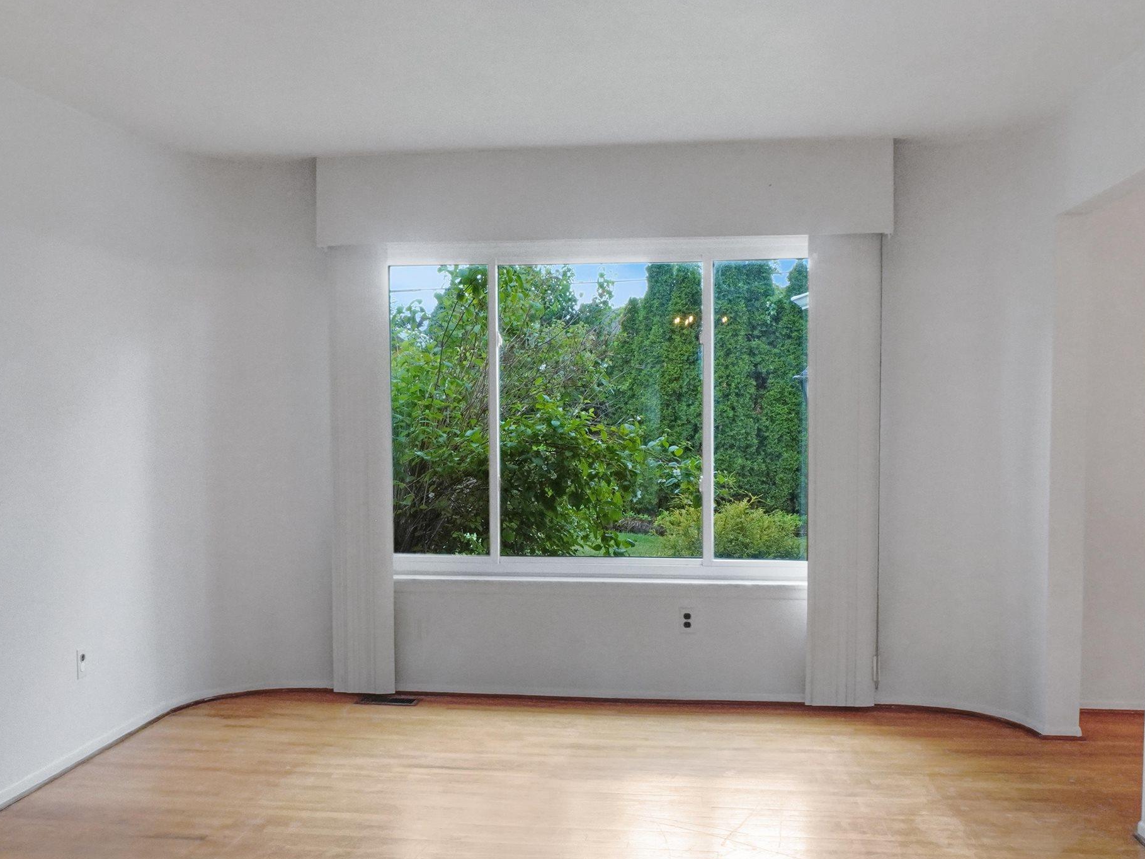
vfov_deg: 36.8
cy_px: 489
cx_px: 518
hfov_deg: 47.8
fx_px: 1290
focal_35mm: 39
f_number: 18
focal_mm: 16
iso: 3200
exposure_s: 1/30
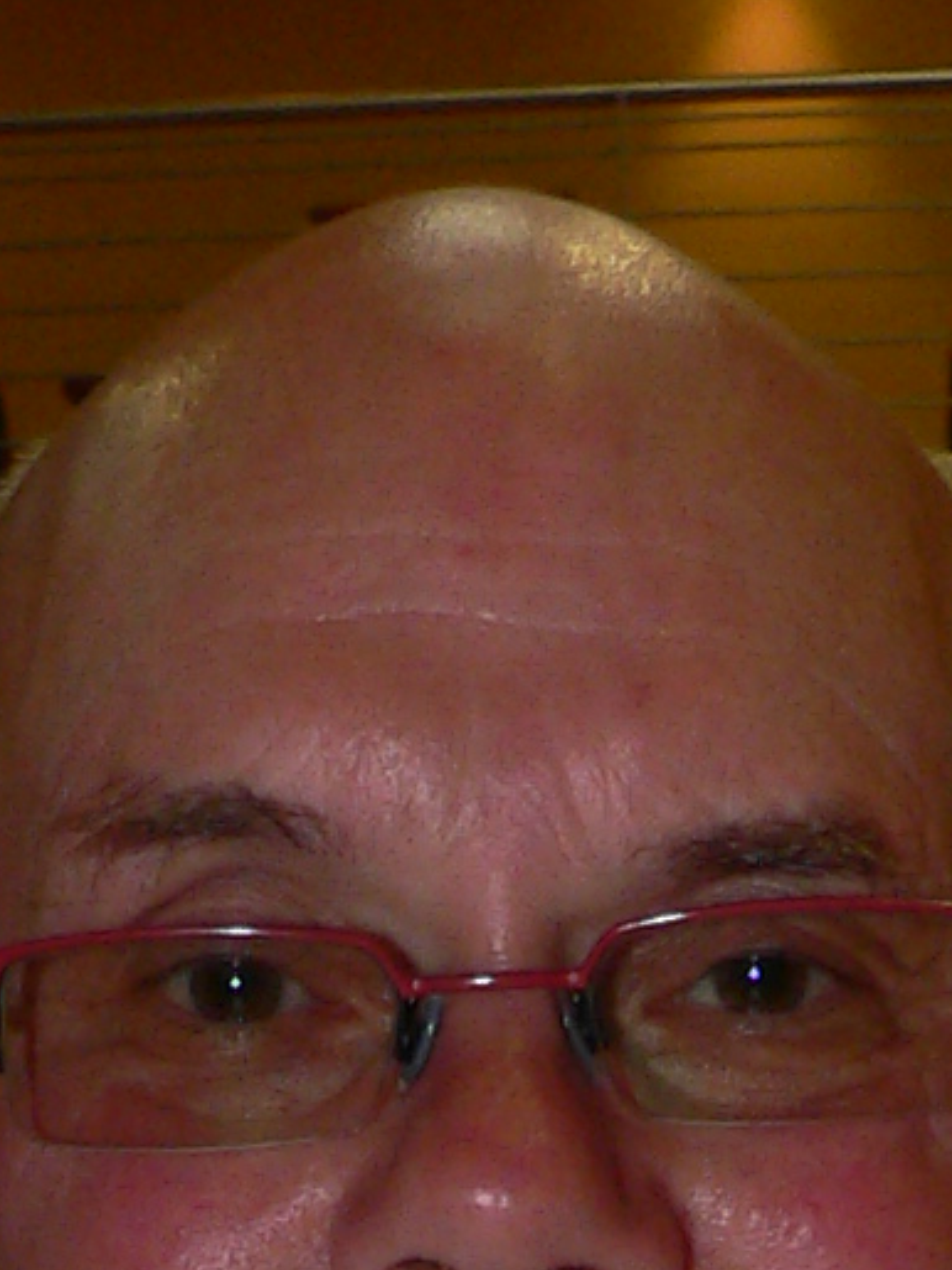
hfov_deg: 8.3
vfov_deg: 10.1
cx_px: 259
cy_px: 2700
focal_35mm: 179
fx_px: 6566
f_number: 3.7
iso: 100
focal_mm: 6
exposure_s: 1/60
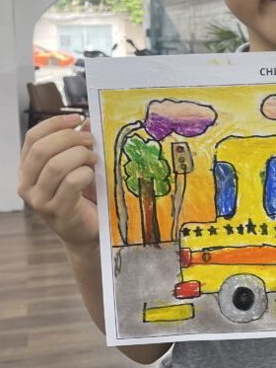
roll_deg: +0.2
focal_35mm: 67
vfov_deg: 28.9
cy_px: 155
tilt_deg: -7.9
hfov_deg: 20.9
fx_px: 712
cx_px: 301
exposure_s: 1/100
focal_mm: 5.1
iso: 40
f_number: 1.6
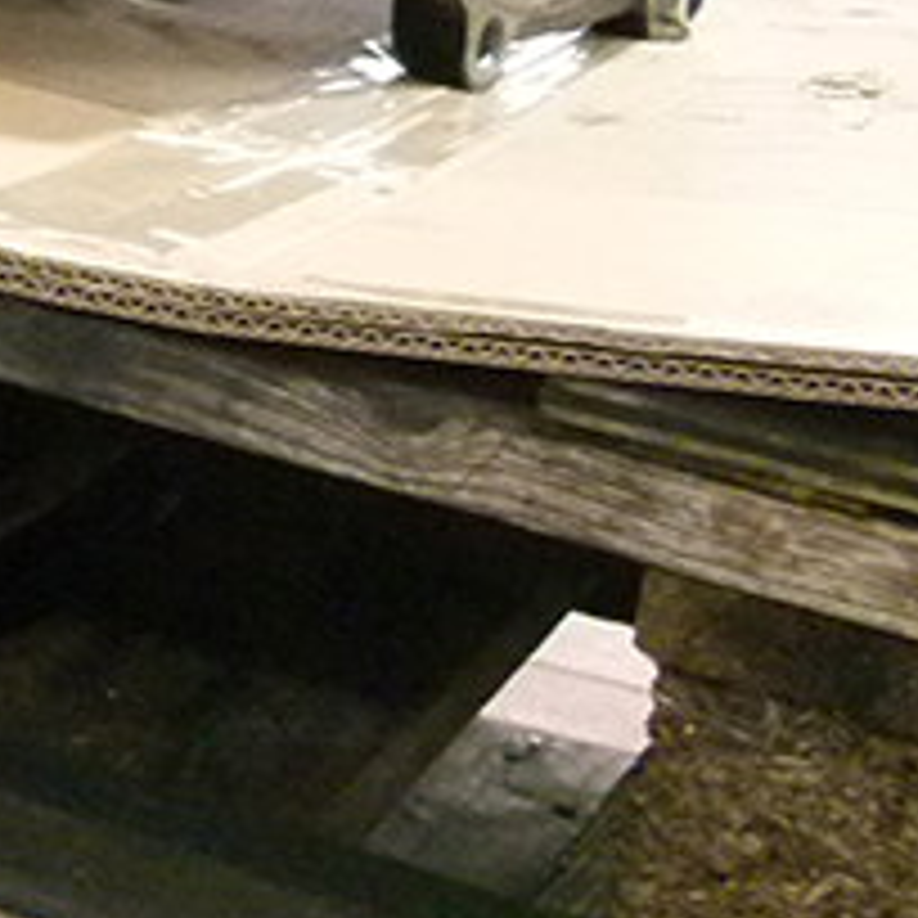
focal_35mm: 130
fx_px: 3900
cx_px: -846
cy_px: 202
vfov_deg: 13.4
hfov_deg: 12.1
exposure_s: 1/30
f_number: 3
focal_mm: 5.4
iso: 400
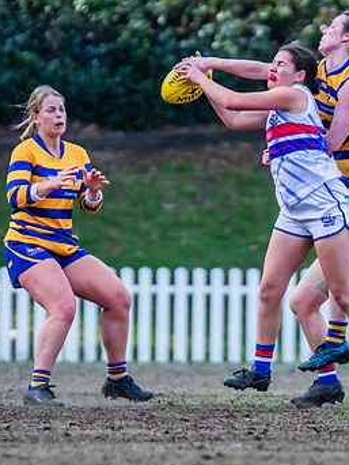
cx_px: 295
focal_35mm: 1372
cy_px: 190
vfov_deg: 1.4
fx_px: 18420
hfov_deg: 1.1
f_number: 4.5
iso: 800
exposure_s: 1/1250
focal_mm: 420
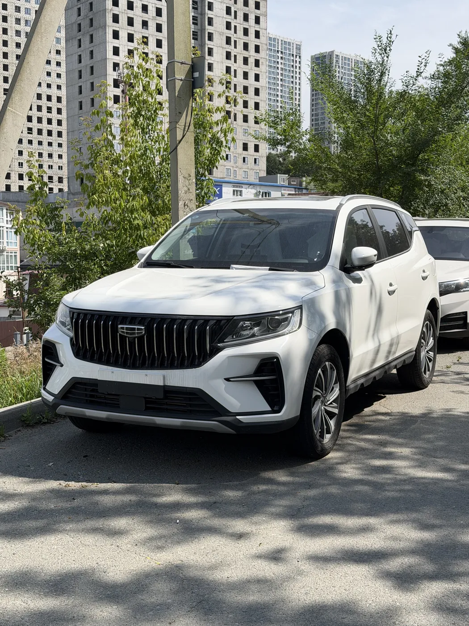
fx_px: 867
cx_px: 234
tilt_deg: -2.8
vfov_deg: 39.7
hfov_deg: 30.3
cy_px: 313
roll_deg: -0.9
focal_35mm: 48
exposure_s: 1/5208
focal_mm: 6.76
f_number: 1.78
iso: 64
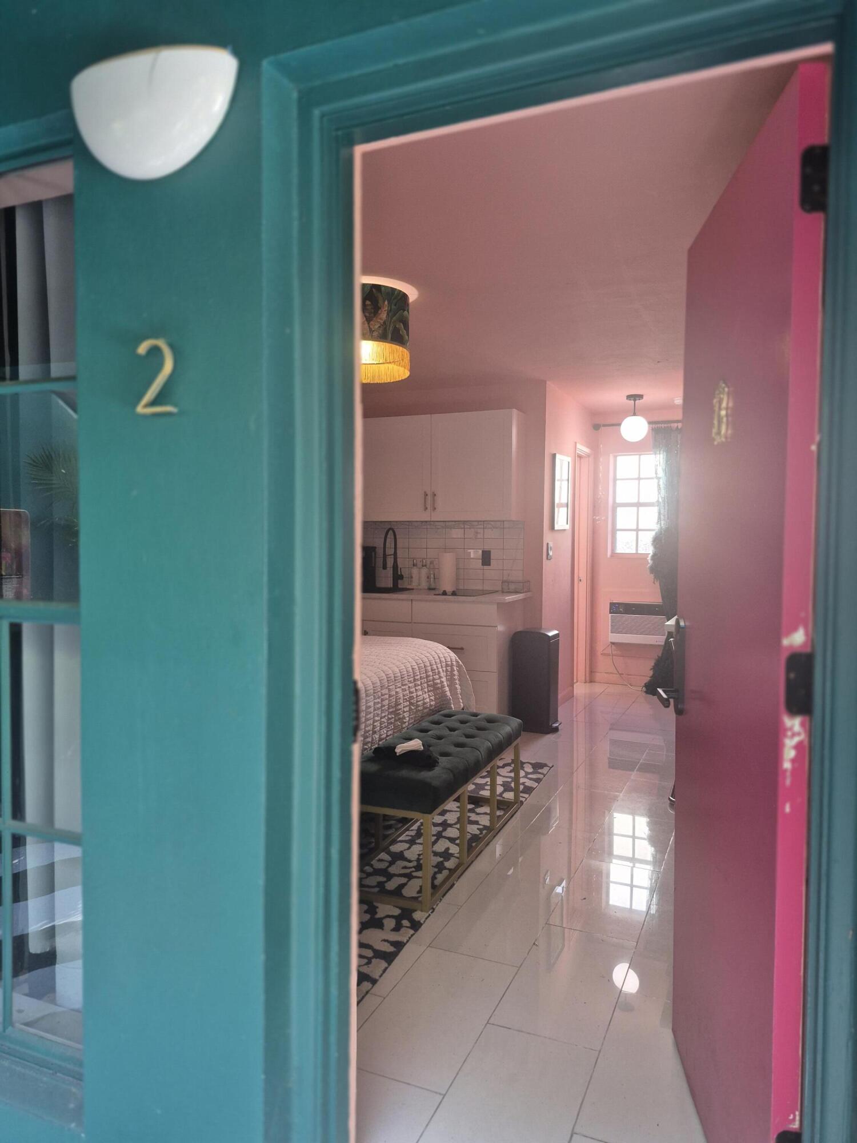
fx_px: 759
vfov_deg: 73.9
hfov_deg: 58.9
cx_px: 428
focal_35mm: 23
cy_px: 572
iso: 250
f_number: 1.8
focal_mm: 5.4
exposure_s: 1/120
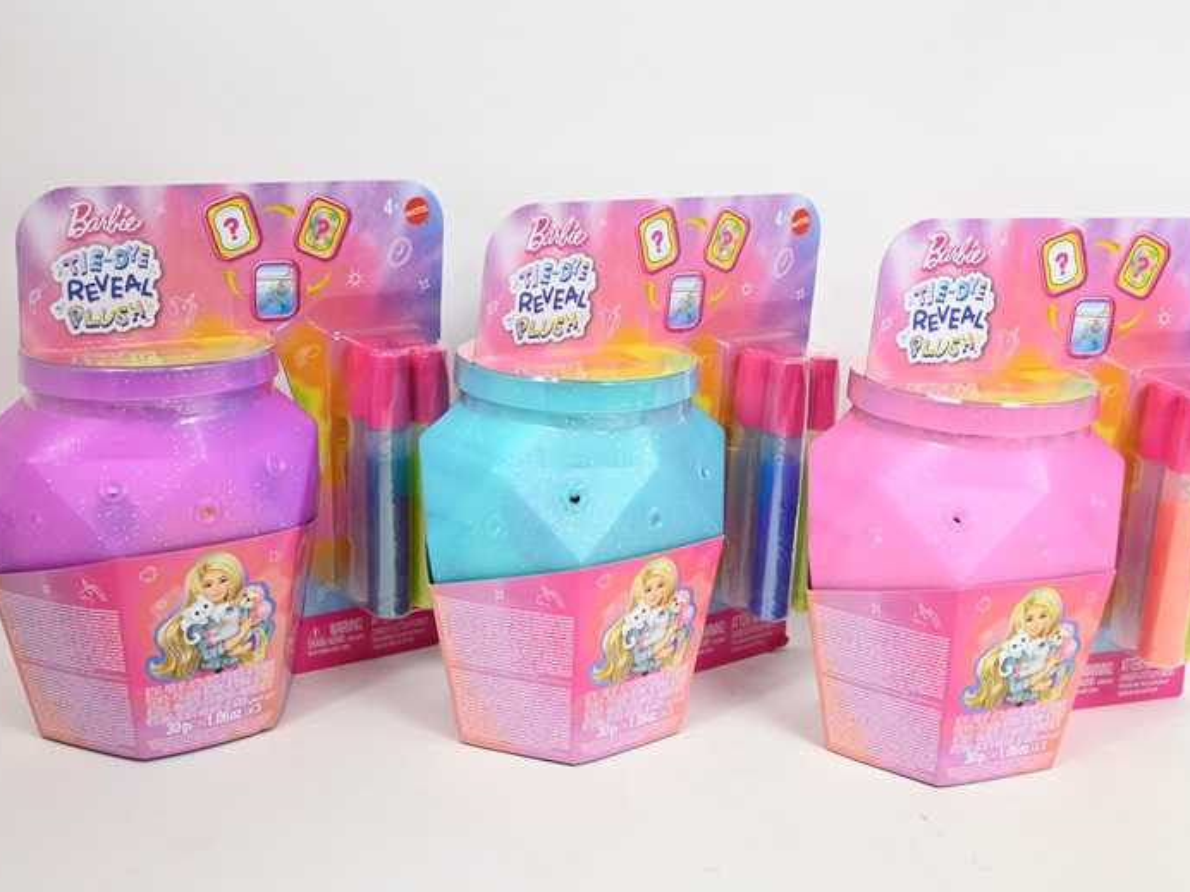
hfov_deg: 45.9
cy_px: 456
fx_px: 1404
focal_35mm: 41
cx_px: 634
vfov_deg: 35.3
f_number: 4.2
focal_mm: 24.5
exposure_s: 1/160
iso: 400
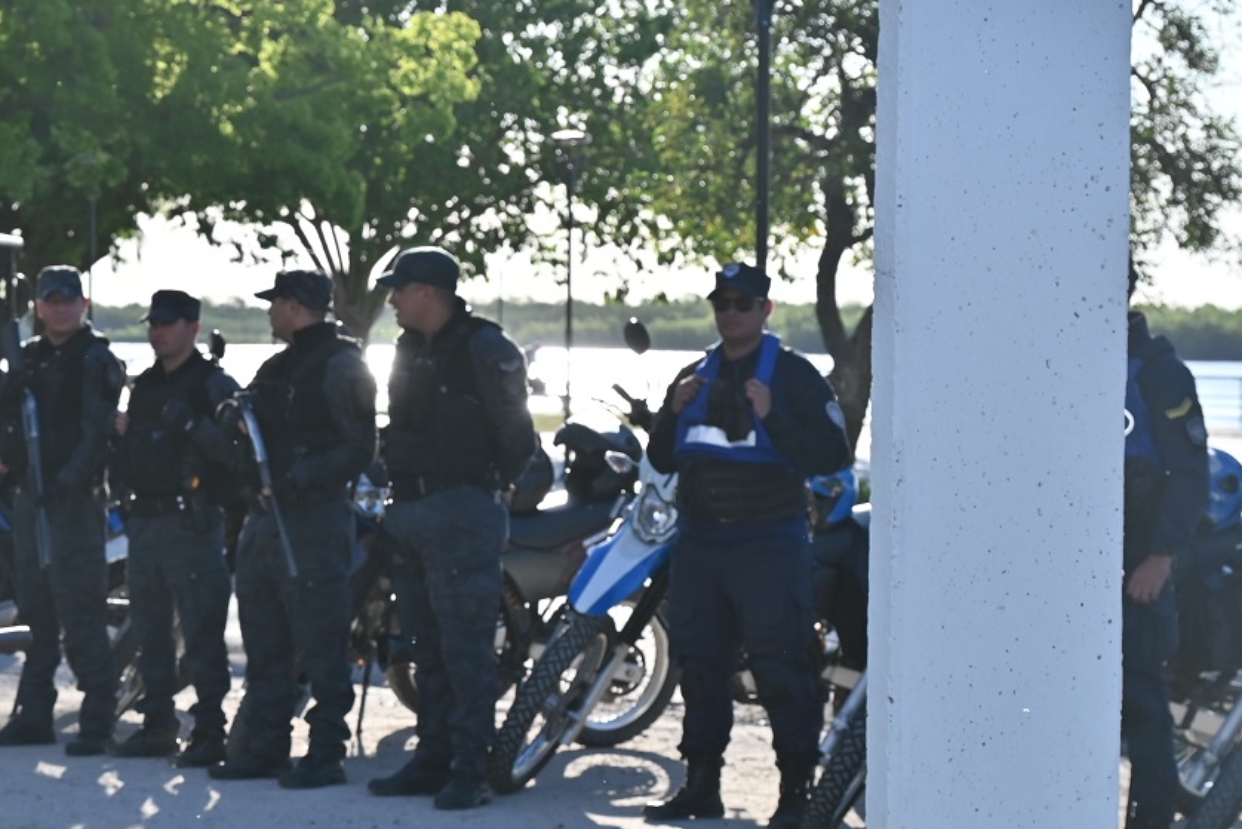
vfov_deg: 12.4
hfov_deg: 18.2
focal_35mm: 110
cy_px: 553
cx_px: 30
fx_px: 3795
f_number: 6.3
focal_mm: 48
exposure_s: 1/320
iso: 100
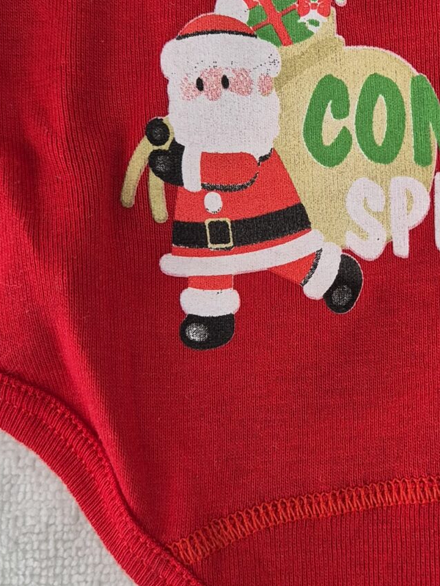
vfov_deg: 28.0
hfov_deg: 20.7
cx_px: 430
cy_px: 209
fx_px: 1169
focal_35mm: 69
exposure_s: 1/100
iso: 125
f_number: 1.8
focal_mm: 5.4
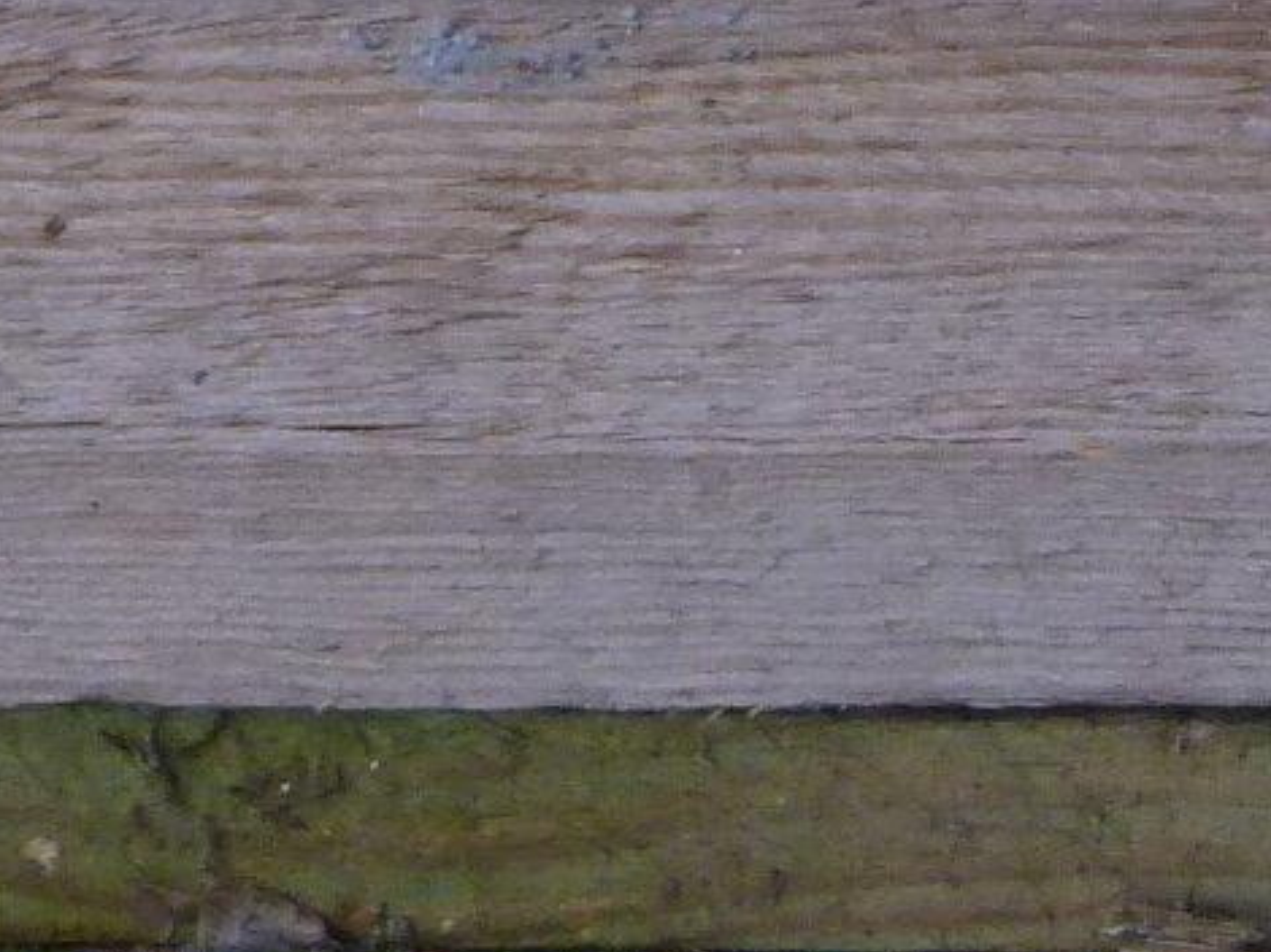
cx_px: 2182
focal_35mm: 267
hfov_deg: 7.2
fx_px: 9798
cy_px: -1561
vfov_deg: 5.3
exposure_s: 1/60
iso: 125
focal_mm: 8.7
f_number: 3.2
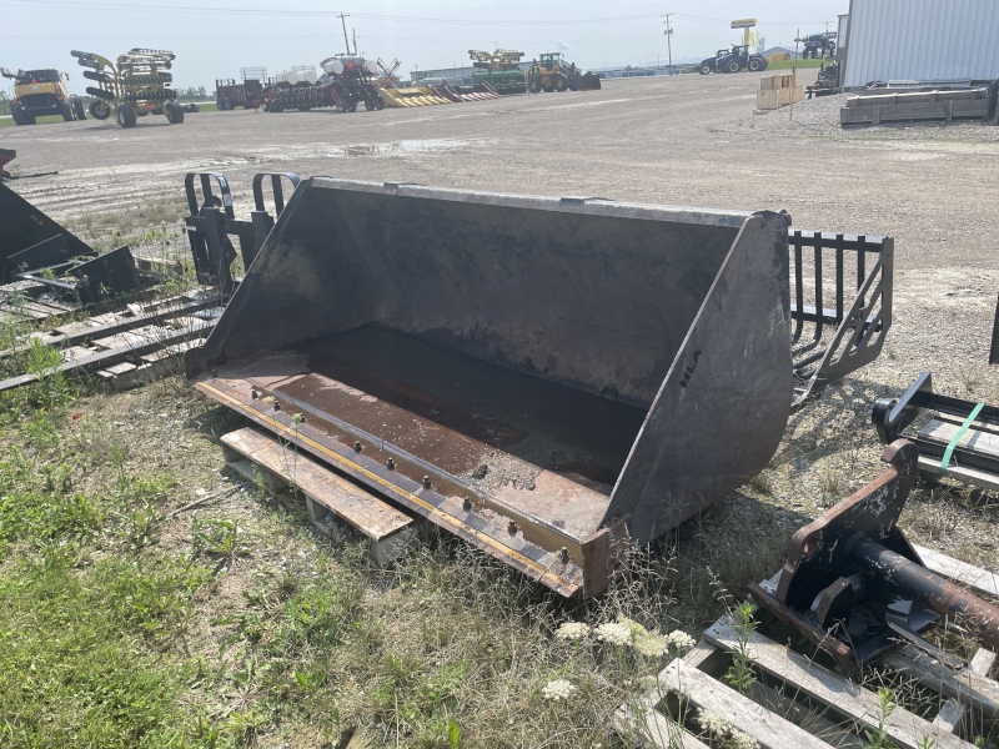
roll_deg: +3.4
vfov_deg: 53.1
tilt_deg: -16.6
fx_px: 750
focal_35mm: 26
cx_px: 500
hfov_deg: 67.3
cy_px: 374
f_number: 1.6
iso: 32
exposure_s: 1/2257
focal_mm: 4.2
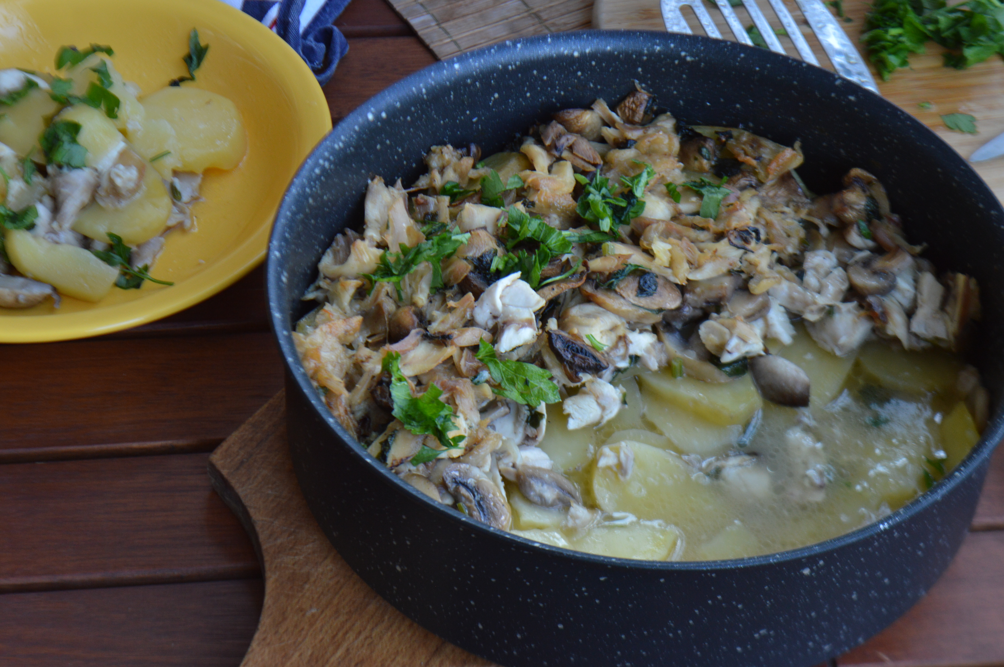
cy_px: 334
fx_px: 2299
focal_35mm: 82
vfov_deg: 16.5
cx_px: 502
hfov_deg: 24.6
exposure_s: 1/80
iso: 400
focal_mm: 55
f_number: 5.6
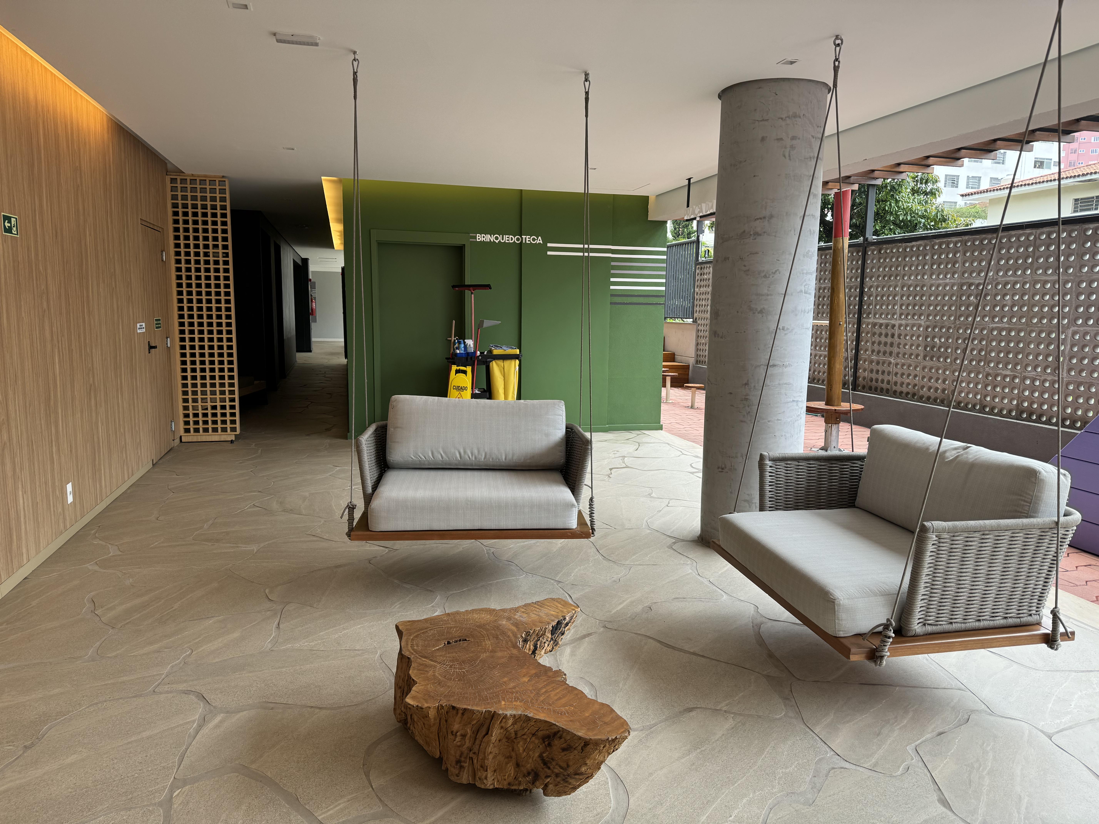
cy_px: 412
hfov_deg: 71.6
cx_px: 550
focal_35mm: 24
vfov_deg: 56.8
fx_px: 762
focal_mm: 6.76
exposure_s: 1/341
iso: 80
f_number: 1.78
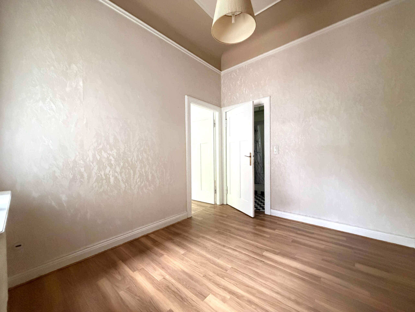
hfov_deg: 102.1
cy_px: 156
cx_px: 208
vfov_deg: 85.7
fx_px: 168
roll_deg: +0.8
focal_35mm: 14
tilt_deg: -1.0
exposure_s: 1/60
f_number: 2.2
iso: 1000
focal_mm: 2.22
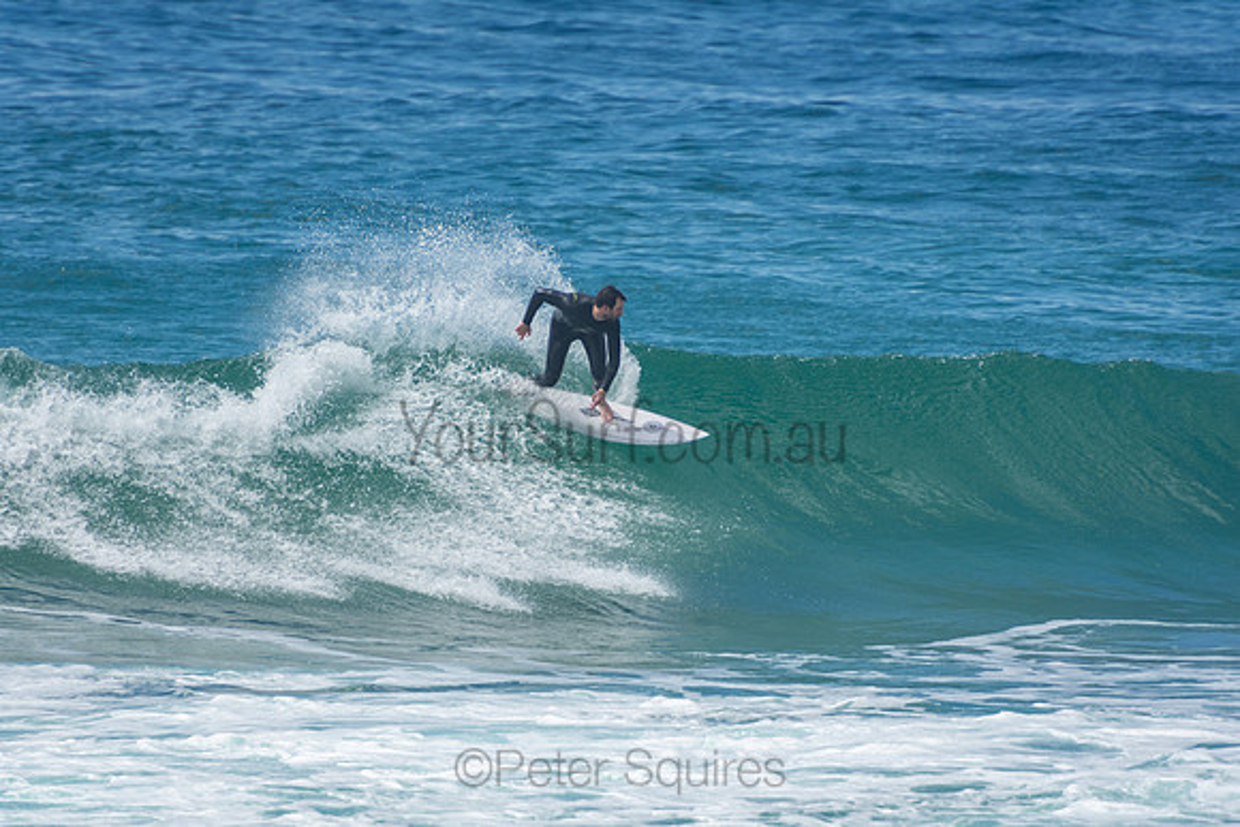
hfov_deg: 3.4
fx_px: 20671
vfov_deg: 2.3
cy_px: 414
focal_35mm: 600
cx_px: 620
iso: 180
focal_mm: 400
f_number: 5.6
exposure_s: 1/1250
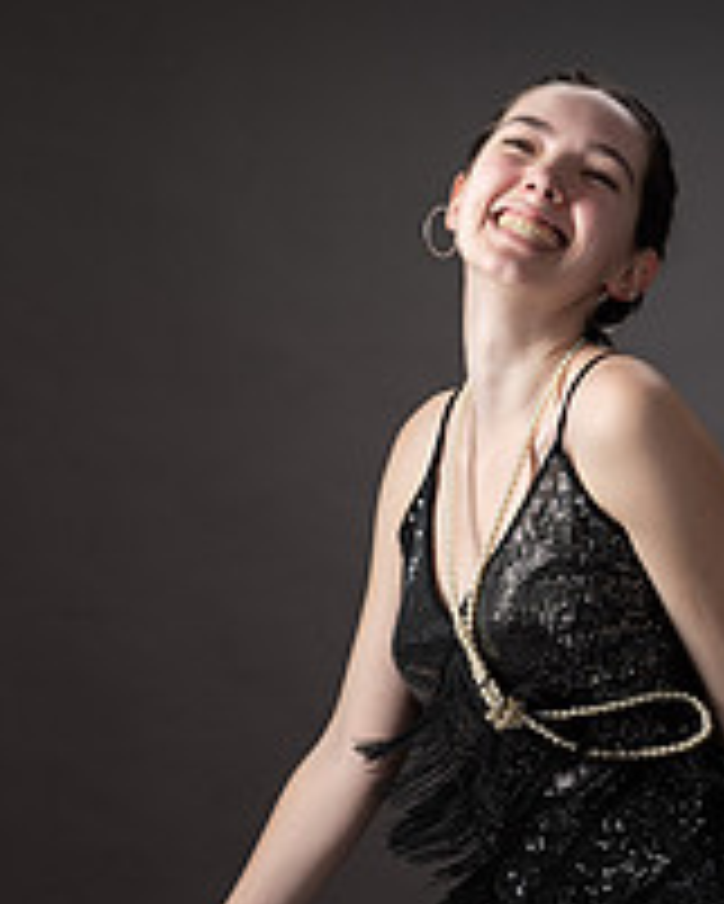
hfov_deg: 15.2
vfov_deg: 18.9
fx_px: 2703
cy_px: 630
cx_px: 553
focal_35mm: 101
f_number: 6.3
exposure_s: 1/160
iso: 100
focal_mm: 48
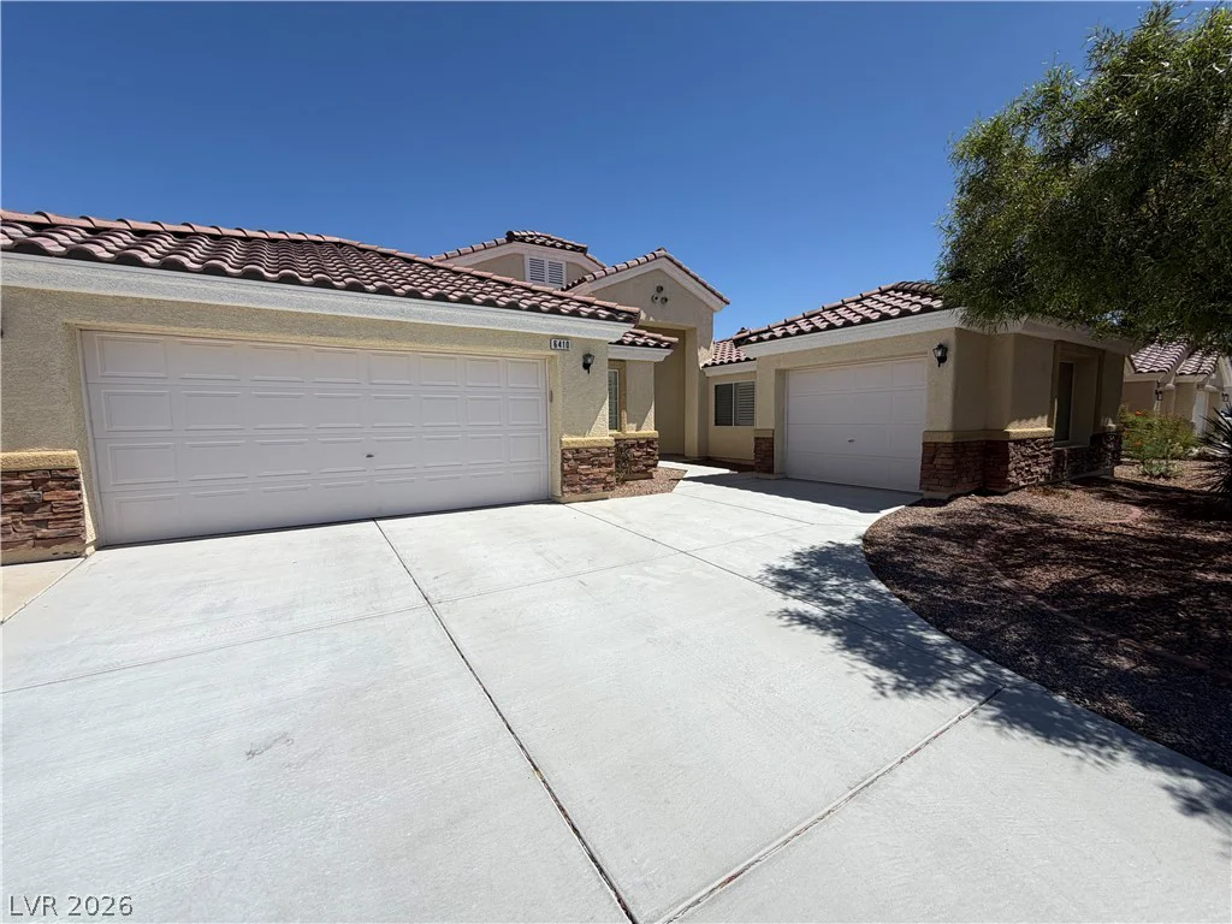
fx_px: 498
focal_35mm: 14
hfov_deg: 102.1
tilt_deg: -4.4
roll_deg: +1.3
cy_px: 462
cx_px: 616
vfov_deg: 85.7
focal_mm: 2.22
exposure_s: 1/1534
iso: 20
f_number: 2.2
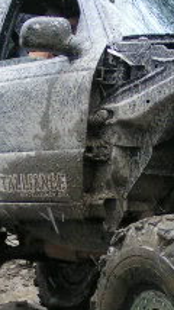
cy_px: 233
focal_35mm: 124
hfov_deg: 9.8
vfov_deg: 17.2
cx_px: 106
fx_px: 1019
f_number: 2.8
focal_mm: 5.8
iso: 125
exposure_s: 1/40
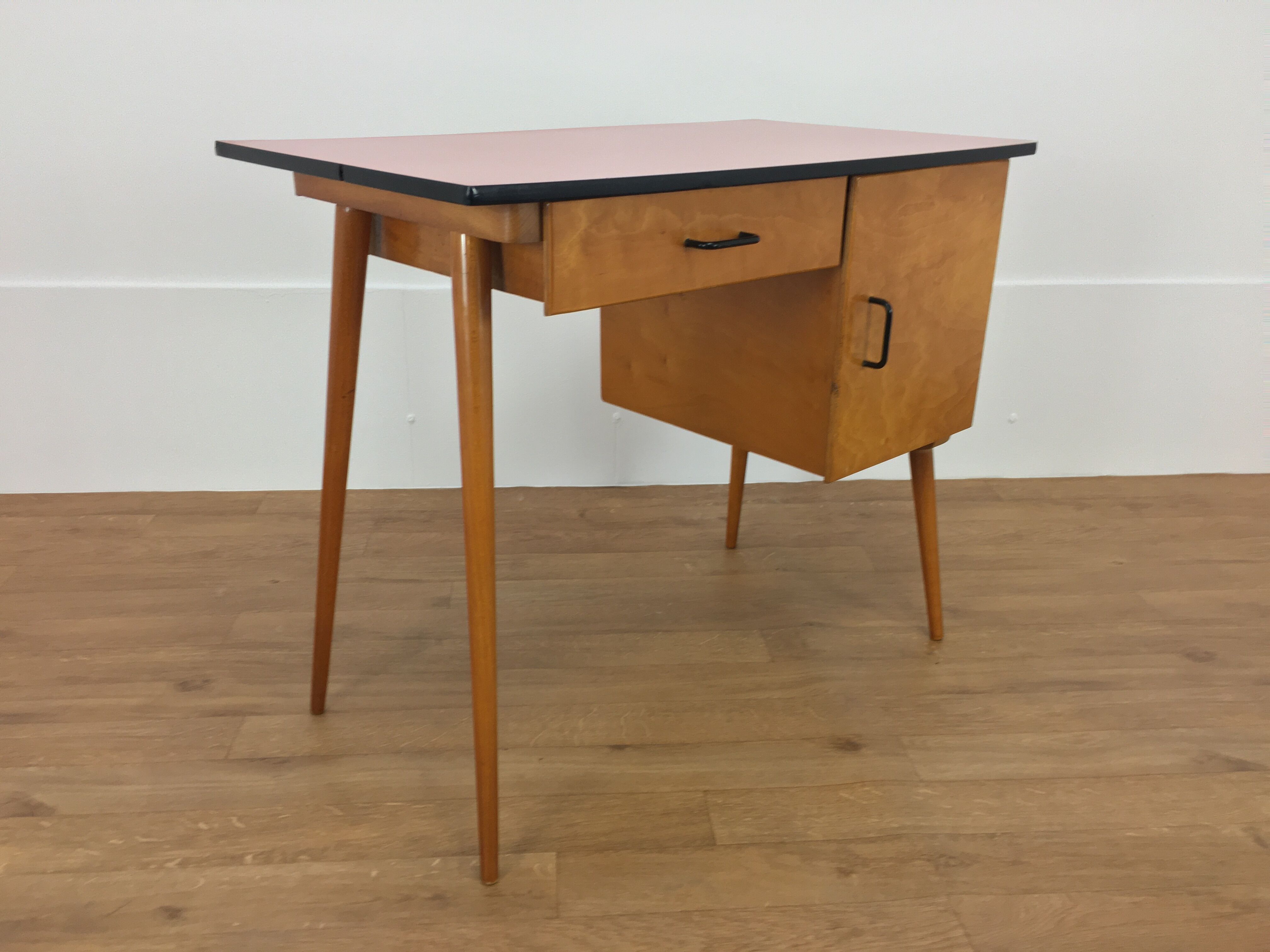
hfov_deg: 61.7
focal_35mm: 29
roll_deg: -1.2
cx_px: 635
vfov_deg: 48.2
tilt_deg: -21.1
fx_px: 1064
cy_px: 476
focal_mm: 4.15
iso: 50
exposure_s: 1/33
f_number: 2.2
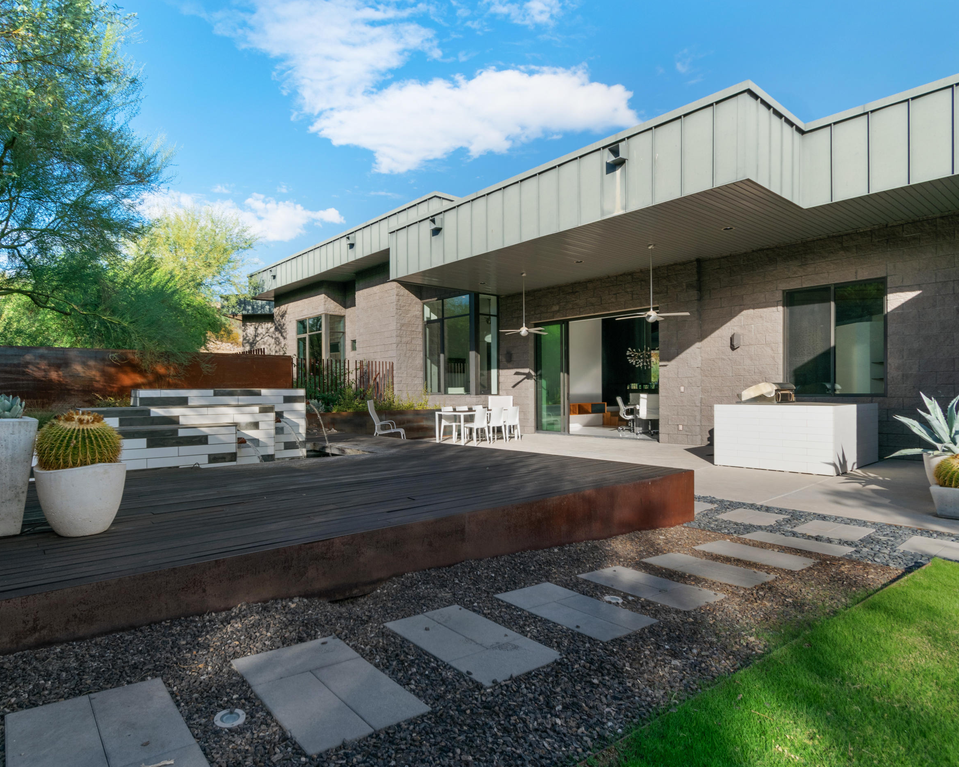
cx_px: 401
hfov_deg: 85.7
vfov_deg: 73.8
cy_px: 381
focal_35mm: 18
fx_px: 511
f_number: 7.1
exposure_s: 1/200
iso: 100
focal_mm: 10
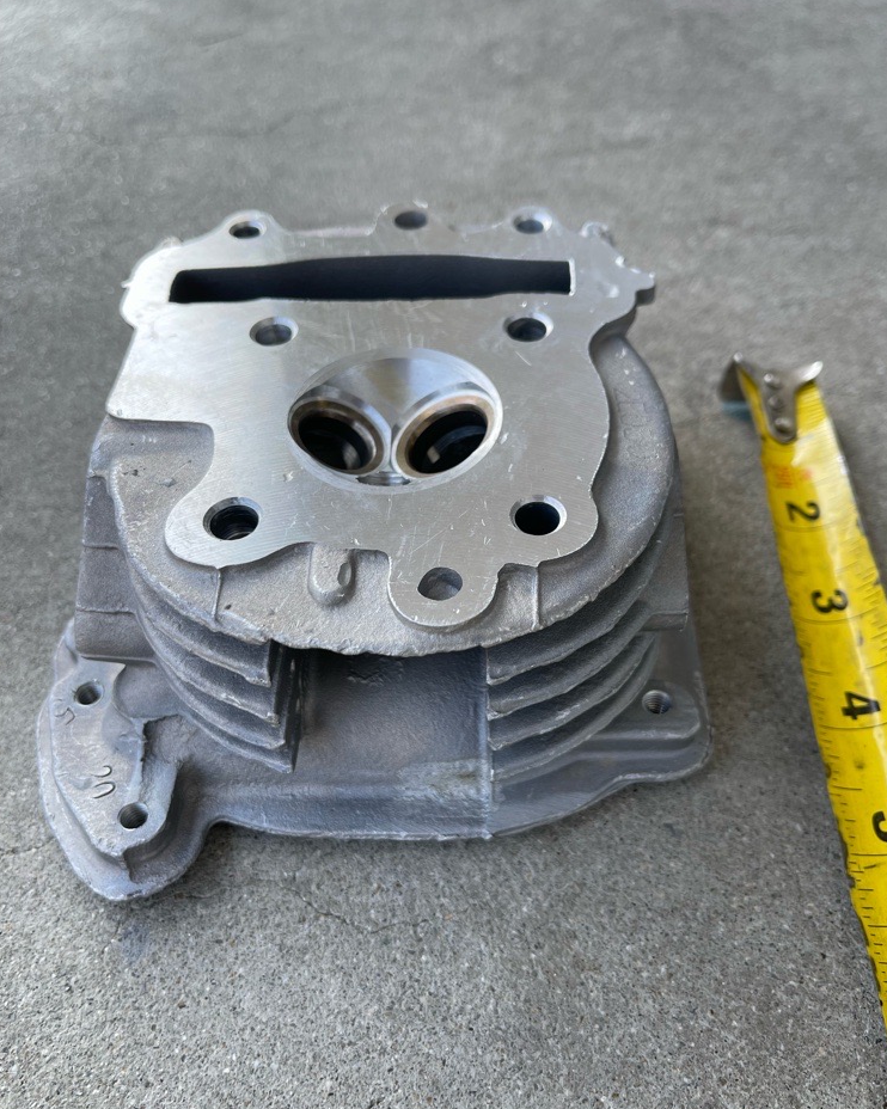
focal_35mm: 28
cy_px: 570
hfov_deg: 51.5
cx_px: 455
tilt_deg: -50.2
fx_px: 919
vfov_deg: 62.2
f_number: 1.6
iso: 32
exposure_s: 1/421
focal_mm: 5.1
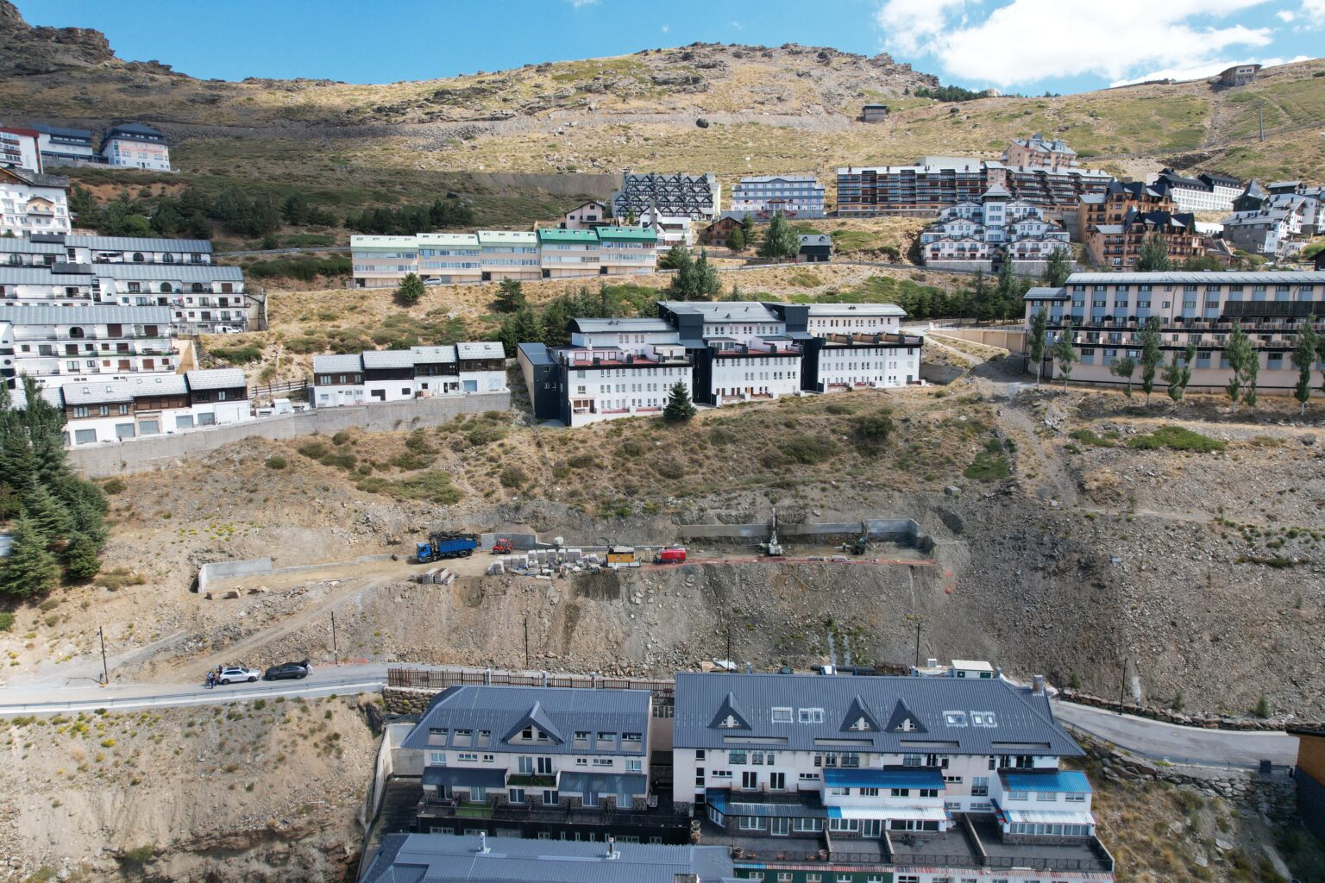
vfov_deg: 57.2
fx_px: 810
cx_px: 662
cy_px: 442
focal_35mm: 22
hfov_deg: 78.6
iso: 200
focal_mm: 8.38
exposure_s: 1/1500
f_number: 2.8
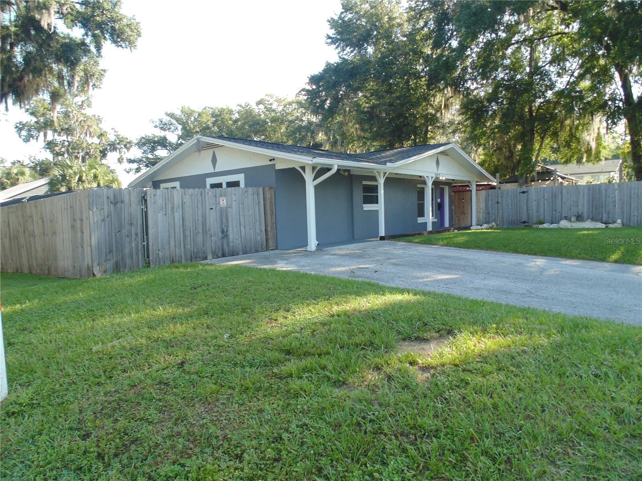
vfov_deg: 61.1
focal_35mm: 22
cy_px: 240
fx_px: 408
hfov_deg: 76.4
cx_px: 321
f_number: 3.1
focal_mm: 4
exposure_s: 1/160
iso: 80
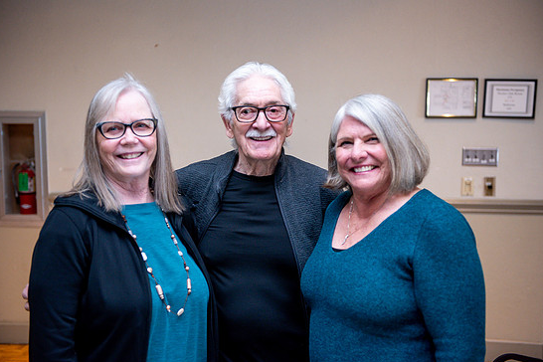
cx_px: 275
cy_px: 184
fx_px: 769
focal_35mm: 51
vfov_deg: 26.5
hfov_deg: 38.9
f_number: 2.8
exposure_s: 1/160
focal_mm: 48
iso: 2000
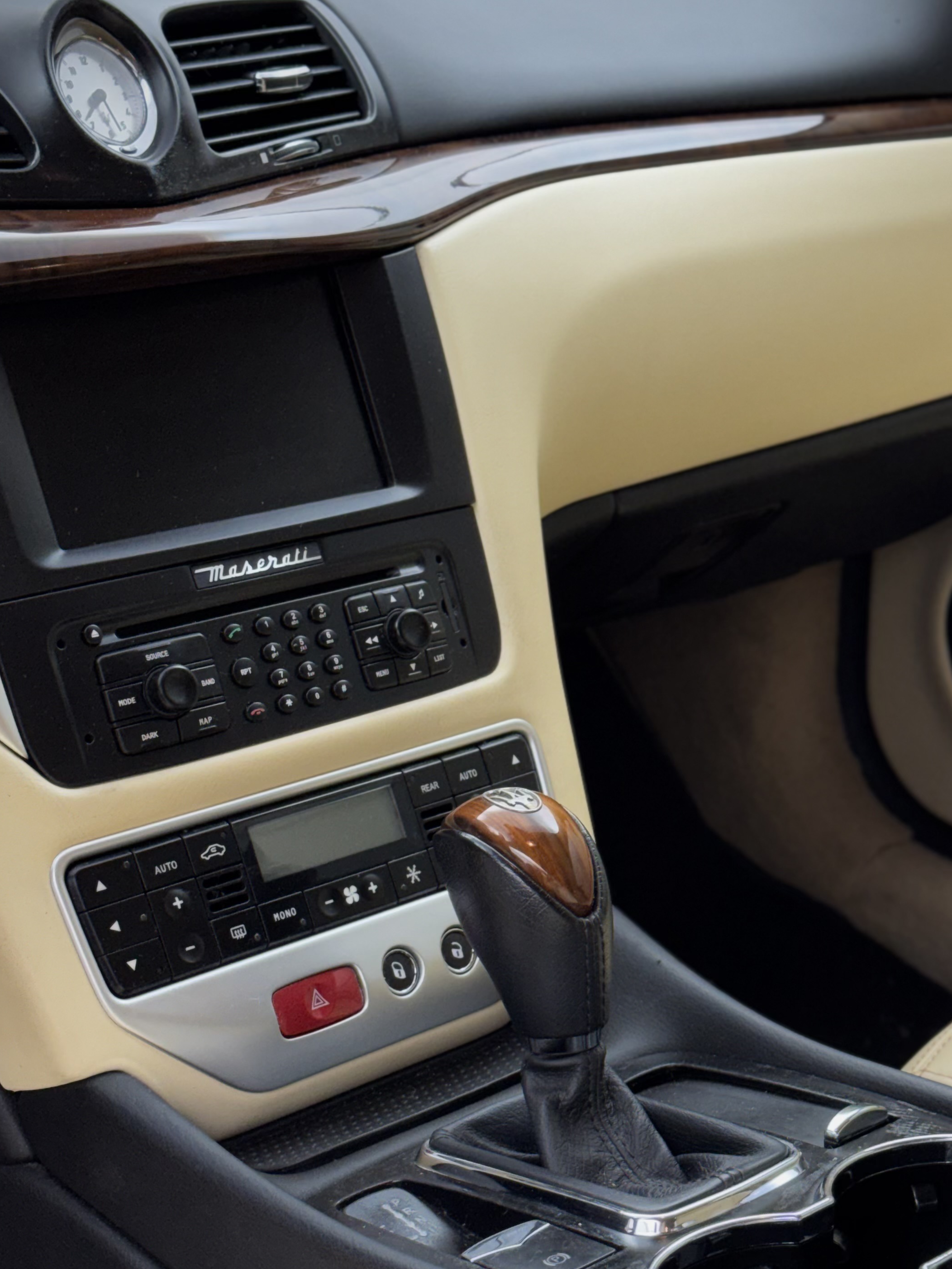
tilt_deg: -21.7
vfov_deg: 28.1
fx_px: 2530
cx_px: 599
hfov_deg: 21.3
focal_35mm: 69
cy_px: 767
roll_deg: -3.0
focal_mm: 6.76
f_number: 1.78
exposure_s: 1/120
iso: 125
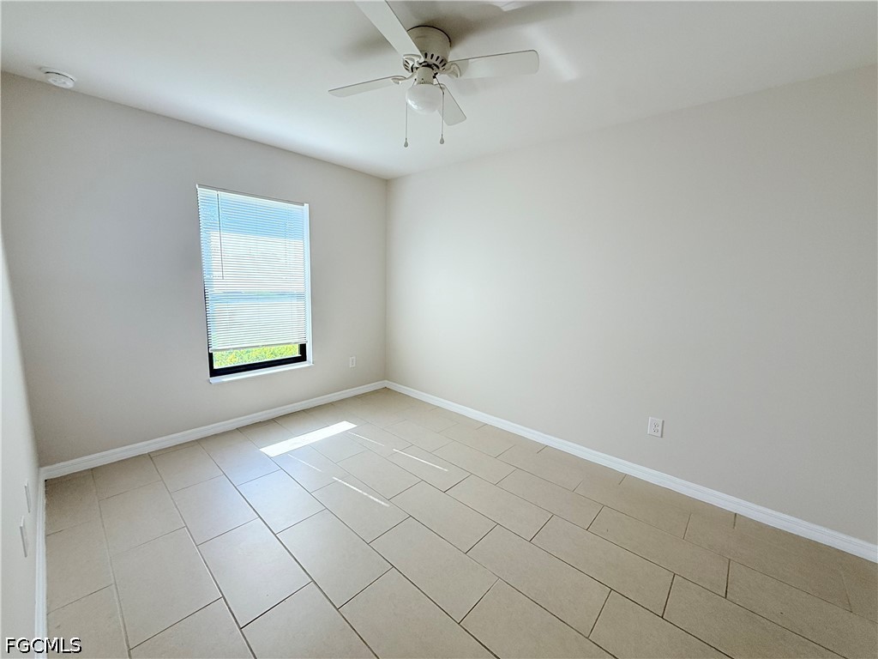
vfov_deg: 85.7
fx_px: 355
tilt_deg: -9.8
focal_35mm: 14
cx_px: 439
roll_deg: -0.5
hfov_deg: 102.1
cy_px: 330
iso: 64
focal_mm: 2.22
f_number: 2.2
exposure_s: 1/121
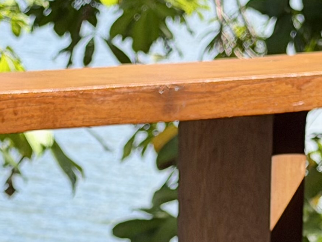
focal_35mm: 223
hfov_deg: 8.9
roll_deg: -1.8
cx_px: 129
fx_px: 2074
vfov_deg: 6.6
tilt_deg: -12.1
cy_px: 315
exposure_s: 1/1133
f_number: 1.78
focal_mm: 6.76
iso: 64
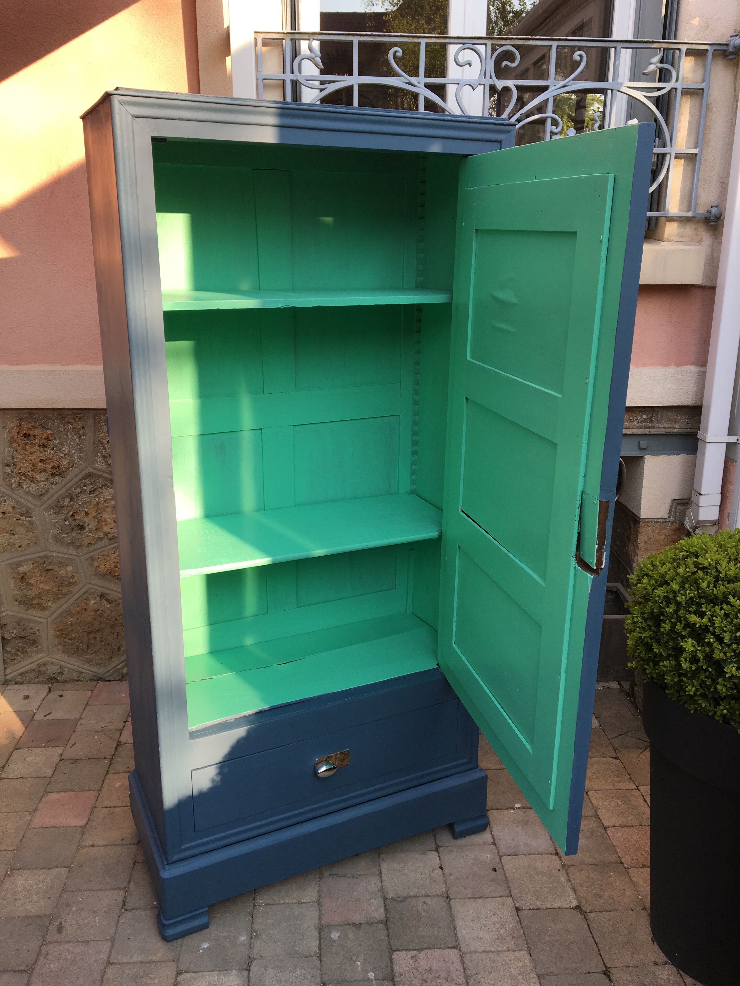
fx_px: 827
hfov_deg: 48.2
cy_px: 493
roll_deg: -0.2
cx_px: 370
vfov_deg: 61.7
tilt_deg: -15.1
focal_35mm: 29
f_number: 2.2
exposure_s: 1/298
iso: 25
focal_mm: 4.15
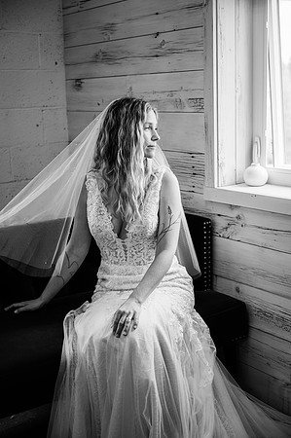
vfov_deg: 40.4
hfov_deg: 27.5
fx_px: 595
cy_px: 219
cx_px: 146
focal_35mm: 49
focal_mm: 49
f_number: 2.8
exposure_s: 1/200
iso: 500
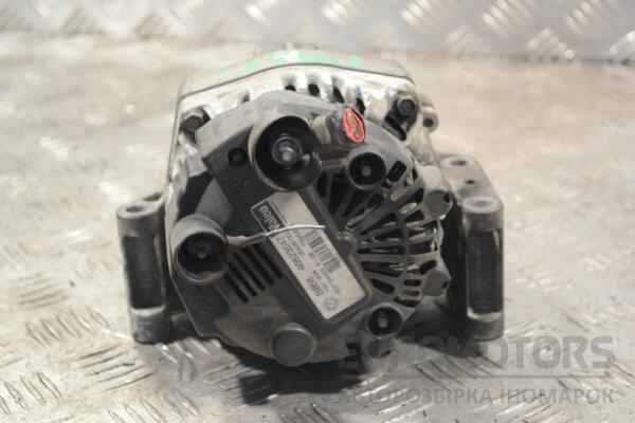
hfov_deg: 28.1
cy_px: 212
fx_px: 1270
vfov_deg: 18.9
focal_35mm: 72
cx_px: 318
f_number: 5.6
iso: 450
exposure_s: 1/30
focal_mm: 48
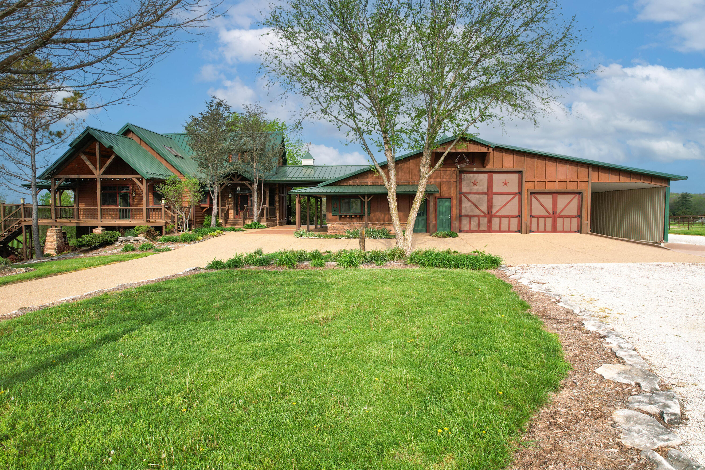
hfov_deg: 78.6
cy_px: 235
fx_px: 431
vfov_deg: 57.2
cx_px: 352
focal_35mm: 22
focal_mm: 8.38
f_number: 2.8
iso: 100
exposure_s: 1/1500
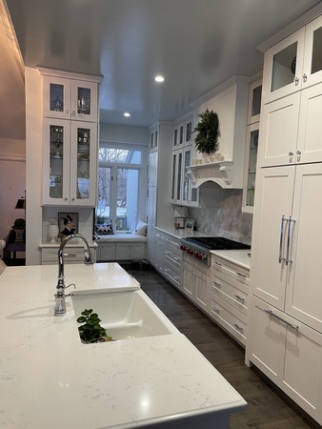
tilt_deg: -5.1
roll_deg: -2.3
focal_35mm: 26
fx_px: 322
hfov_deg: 53.1
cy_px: 214
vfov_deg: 67.3
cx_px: 161
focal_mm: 4.2
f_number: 1.6
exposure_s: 1/60
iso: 100
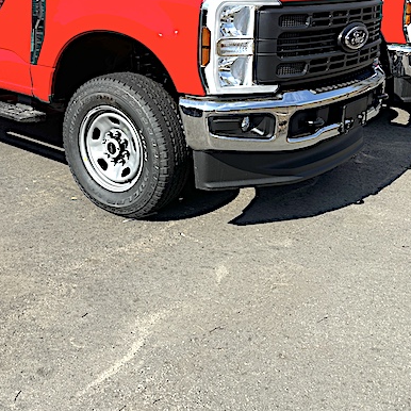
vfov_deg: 36.9
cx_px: 97
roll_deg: +1.6
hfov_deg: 37.3
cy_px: 76
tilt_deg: -10.4
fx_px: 591
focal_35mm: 44
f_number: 1.78
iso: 80
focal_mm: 6.86
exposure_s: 1/3247
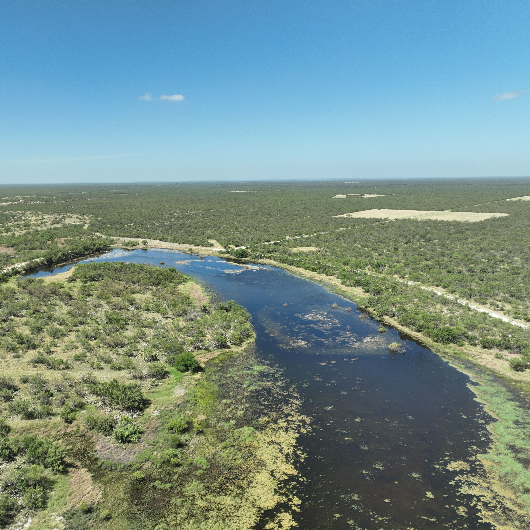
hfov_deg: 54.4
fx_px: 502
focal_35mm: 29
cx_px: 174
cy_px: 261
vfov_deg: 55.6
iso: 100
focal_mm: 12.29
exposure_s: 1/100
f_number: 2.8
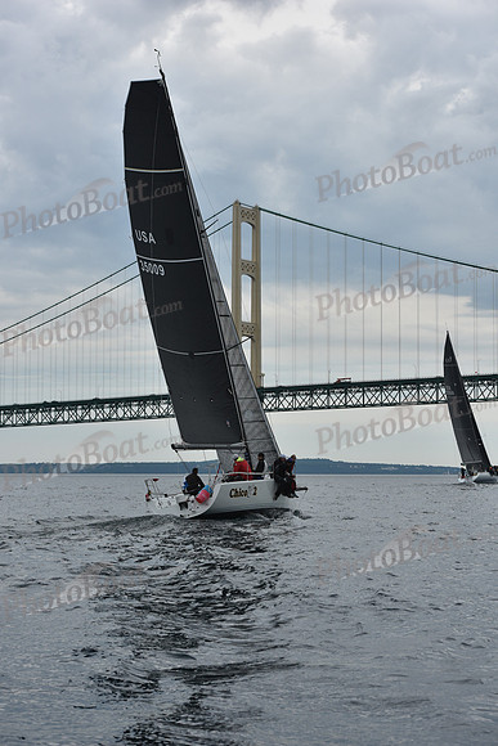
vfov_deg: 28.8
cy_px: 373
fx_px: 1452
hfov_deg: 19.5
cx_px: 249
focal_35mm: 70
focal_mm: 70
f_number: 7.1
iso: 250
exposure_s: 1/800
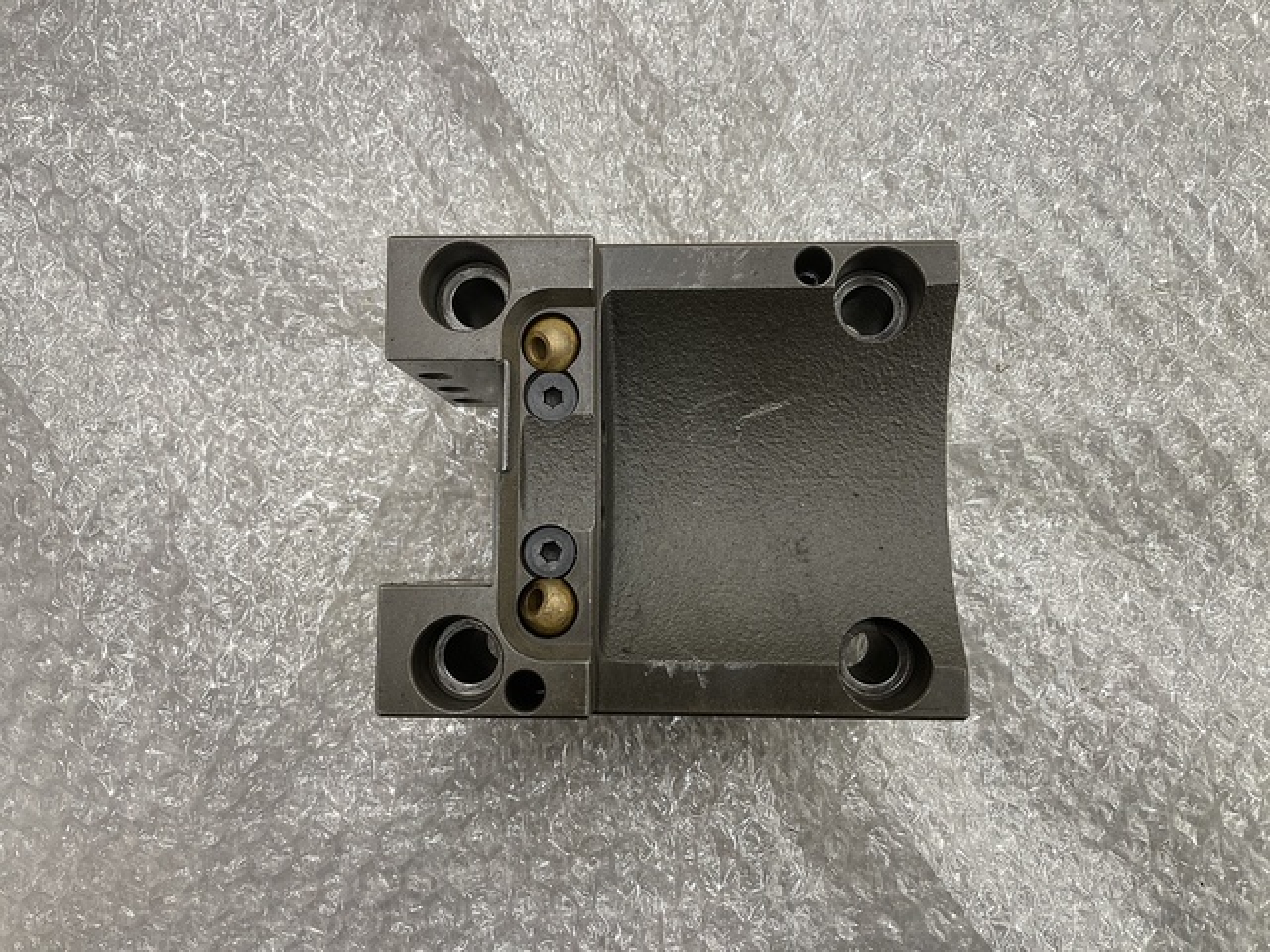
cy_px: 476
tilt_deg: -83.4
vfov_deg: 49.7
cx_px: 635
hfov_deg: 63.4
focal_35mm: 28
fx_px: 1027
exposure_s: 1/60
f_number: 1.8
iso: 320
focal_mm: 3.99
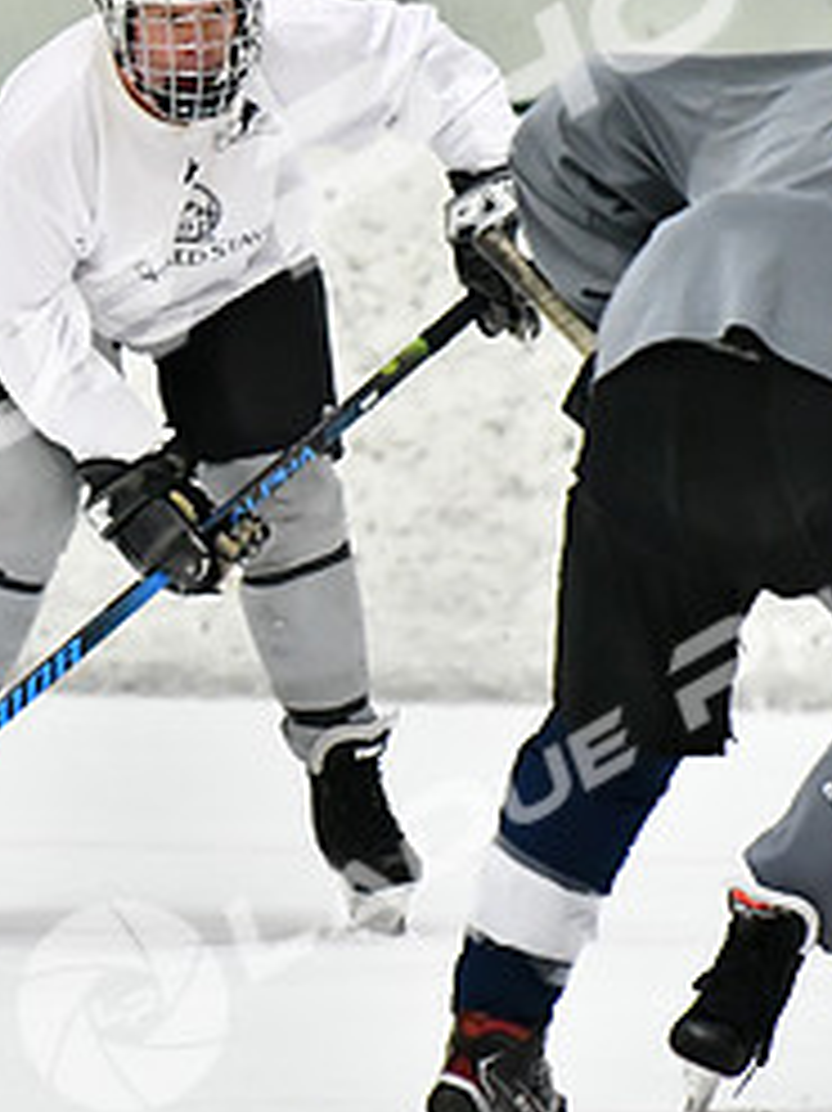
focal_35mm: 678
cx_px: 9
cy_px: 344
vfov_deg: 2.9
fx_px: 21747
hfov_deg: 2.2
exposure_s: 1/2000
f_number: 2.8
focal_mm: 200
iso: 6400
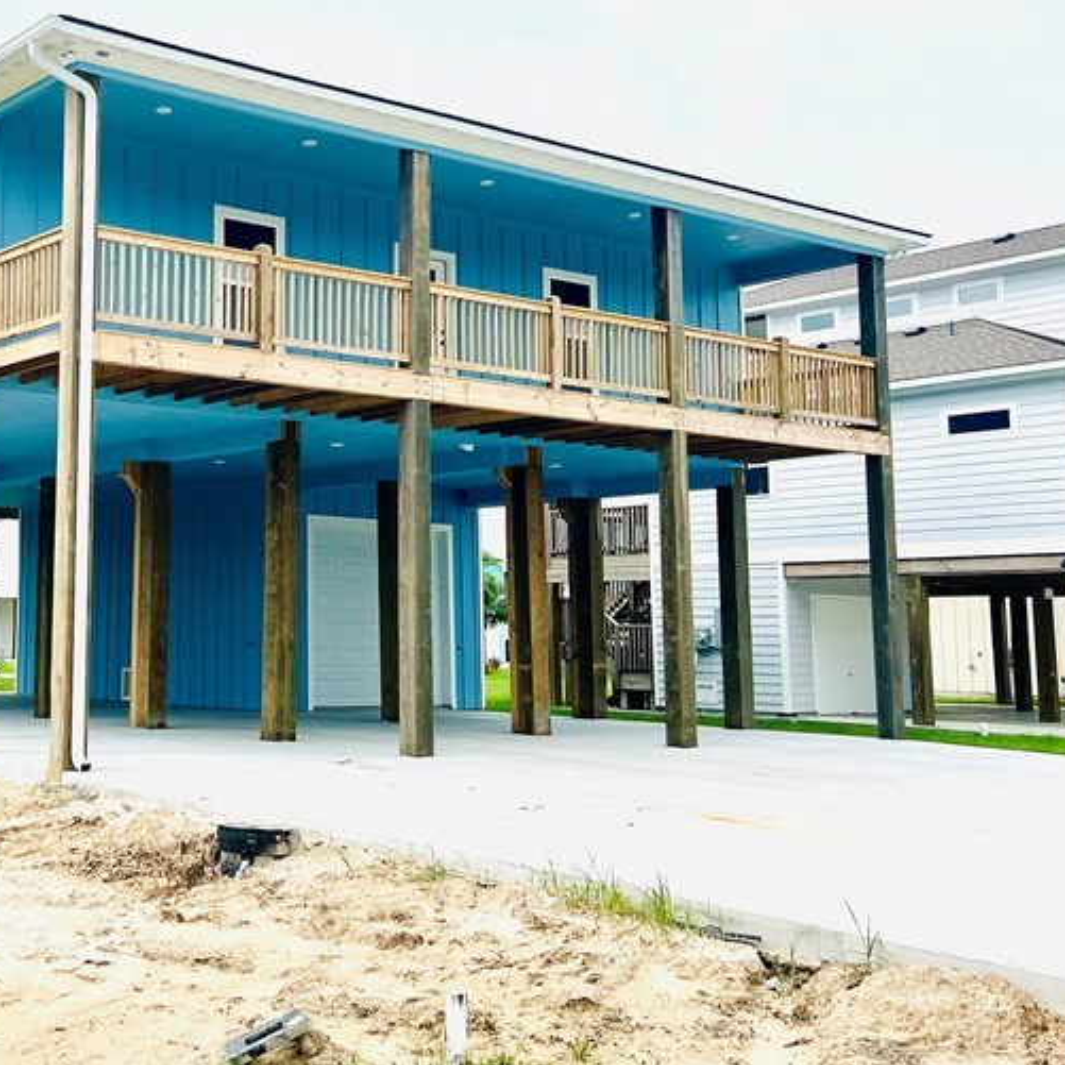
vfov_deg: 35.9
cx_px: 208
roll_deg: +0.0
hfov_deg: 34.9
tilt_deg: +8.1
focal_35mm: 47
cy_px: 404
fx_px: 1636
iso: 50
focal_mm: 5.7
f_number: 1.5
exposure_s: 1/6211
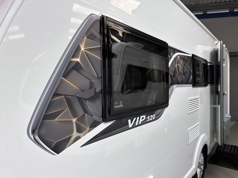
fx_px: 165
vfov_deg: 56.8
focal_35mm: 24
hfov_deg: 71.6
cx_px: 119
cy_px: 89
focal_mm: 6.86
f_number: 1.78
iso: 250
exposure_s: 1/60
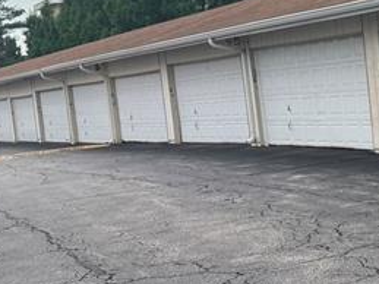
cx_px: 541
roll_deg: +4.7
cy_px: 127
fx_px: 1040
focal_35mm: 95
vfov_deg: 15.5
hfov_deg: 18.6
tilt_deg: -4.6
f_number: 1.78
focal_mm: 6.76
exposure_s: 1/1238
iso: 80
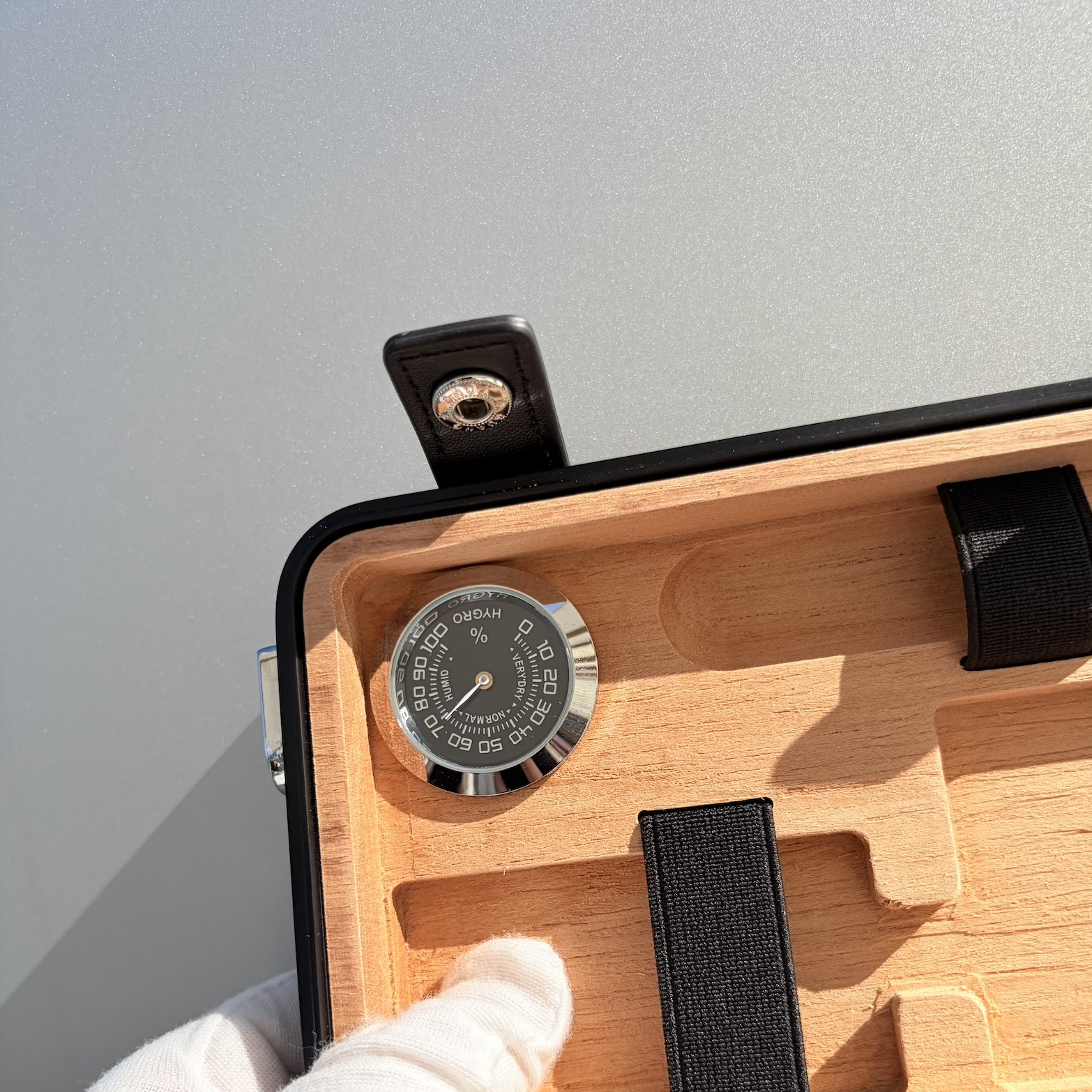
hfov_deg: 52.5
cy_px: 678
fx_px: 1106
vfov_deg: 52.0
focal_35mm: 31
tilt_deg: -1.8
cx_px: 549
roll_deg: +10.1
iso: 64
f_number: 1.6
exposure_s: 1/4608
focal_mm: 5.96
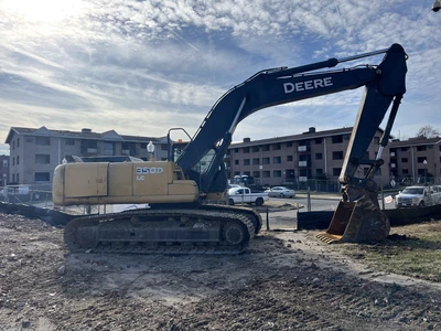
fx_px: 331
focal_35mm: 26
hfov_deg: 67.3
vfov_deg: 53.1
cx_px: 220
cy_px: 166
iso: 50
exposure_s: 1/4310
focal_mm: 5.1
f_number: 1.6
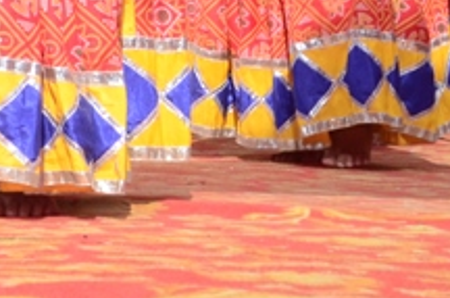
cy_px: -386
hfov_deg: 8.6
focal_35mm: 222
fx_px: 2769
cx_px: -569
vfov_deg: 5.9
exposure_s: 1/160
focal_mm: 32
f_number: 16
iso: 250
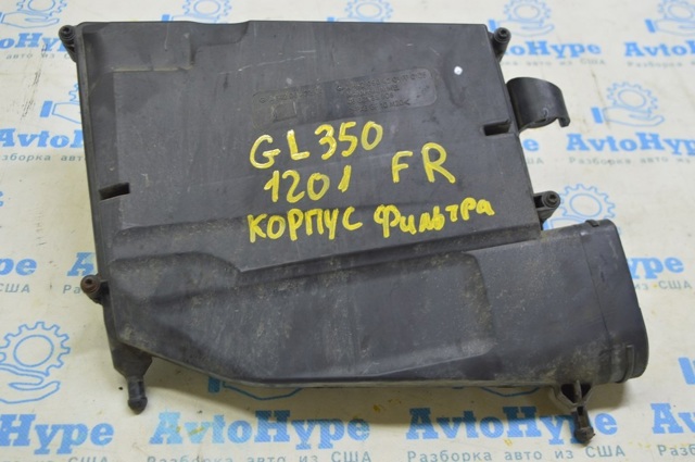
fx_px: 868
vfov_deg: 29.8
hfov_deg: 43.7
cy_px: 231
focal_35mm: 45
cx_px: 348
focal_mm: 30
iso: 400
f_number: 5.6
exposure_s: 1/20
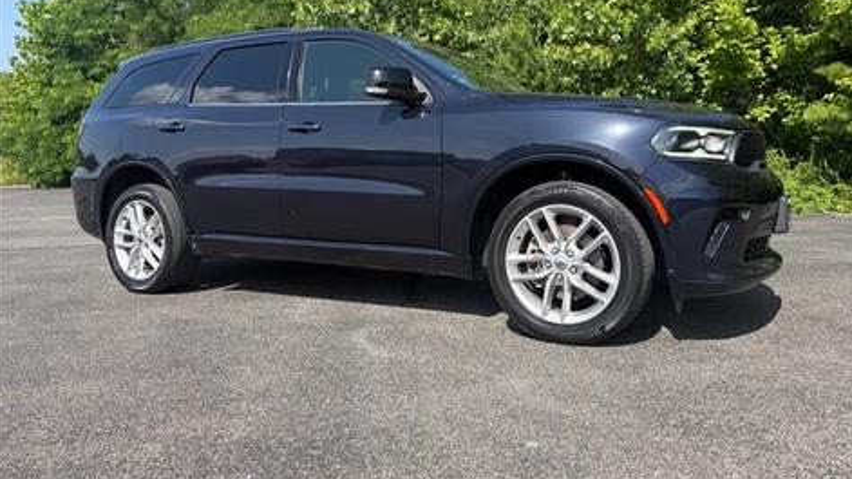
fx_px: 633
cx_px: 454
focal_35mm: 28
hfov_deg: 67.8
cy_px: 174
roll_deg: +0.0
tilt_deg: -3.8
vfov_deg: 41.1
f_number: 1.78
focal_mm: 6.76
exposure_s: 1/2169
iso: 80
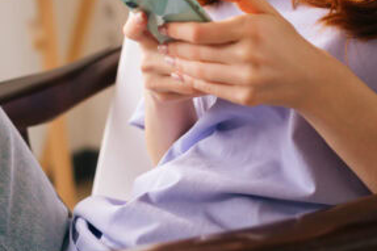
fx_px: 1402
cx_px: 189
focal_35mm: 134
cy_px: -81
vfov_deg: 10.0
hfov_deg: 15.3
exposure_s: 1/250
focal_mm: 50
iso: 160
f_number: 2.8
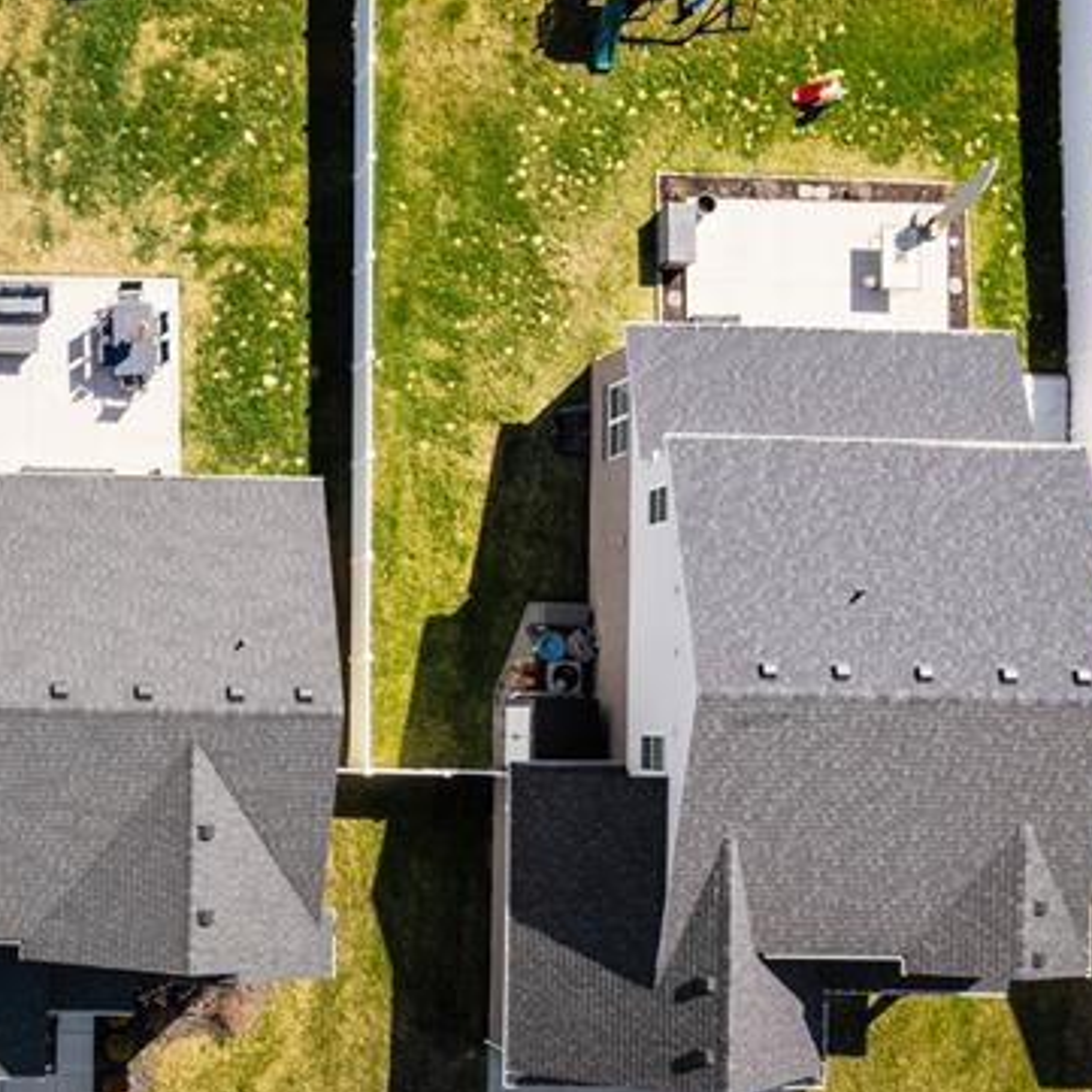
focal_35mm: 53
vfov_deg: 32.0
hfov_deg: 29.4
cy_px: 688
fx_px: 1892
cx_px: -76
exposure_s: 1/160
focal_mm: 8.38
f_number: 2.8
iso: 100
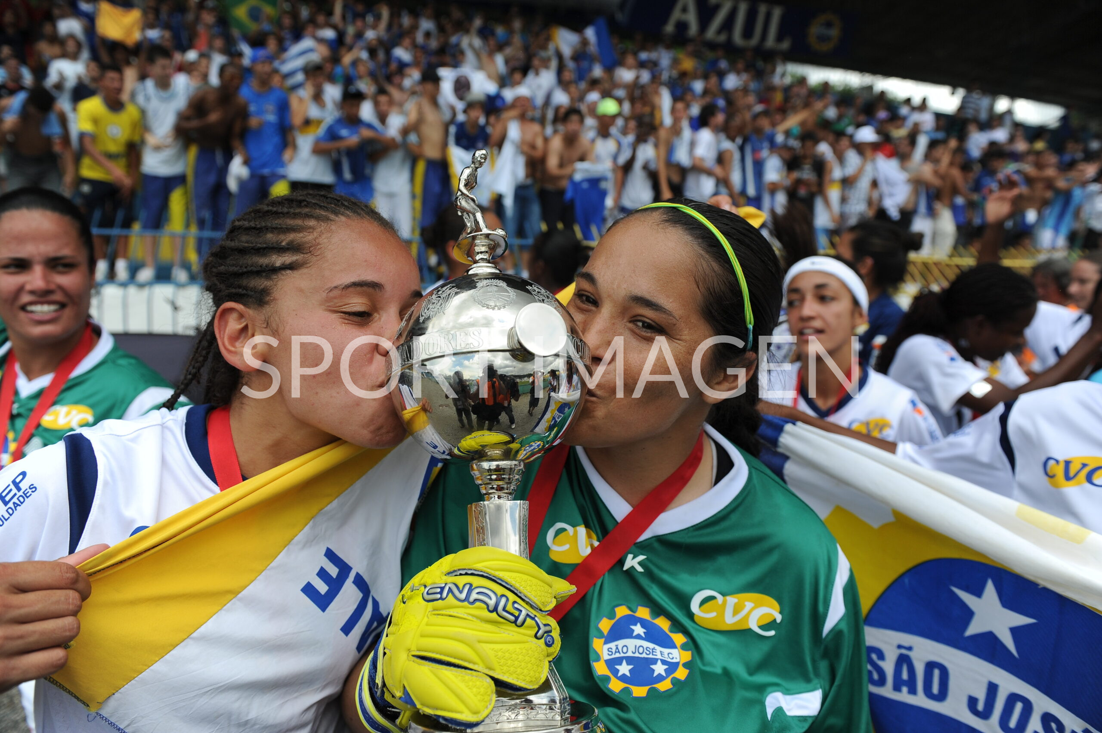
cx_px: 551
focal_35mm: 24
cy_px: 366
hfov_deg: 73.8
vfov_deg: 53.1
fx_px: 734
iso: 320
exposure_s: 1/2000
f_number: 4
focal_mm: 24
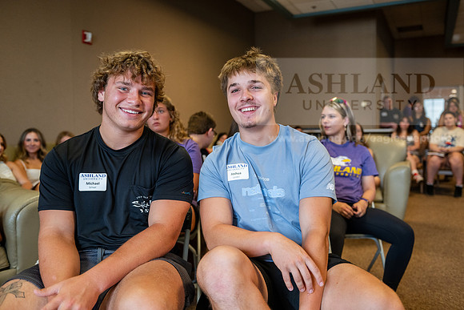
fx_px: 413
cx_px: 232
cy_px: 155
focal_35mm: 32
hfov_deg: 58.7
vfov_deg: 41.1
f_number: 2.8
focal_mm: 32
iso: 1250
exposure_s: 1/320
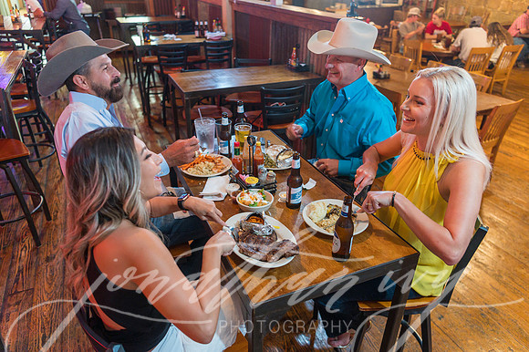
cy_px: 176
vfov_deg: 47.9
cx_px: 264
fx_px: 397
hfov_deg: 67.4
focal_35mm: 27
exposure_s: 1/50
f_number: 2.8
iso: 1250
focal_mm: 27
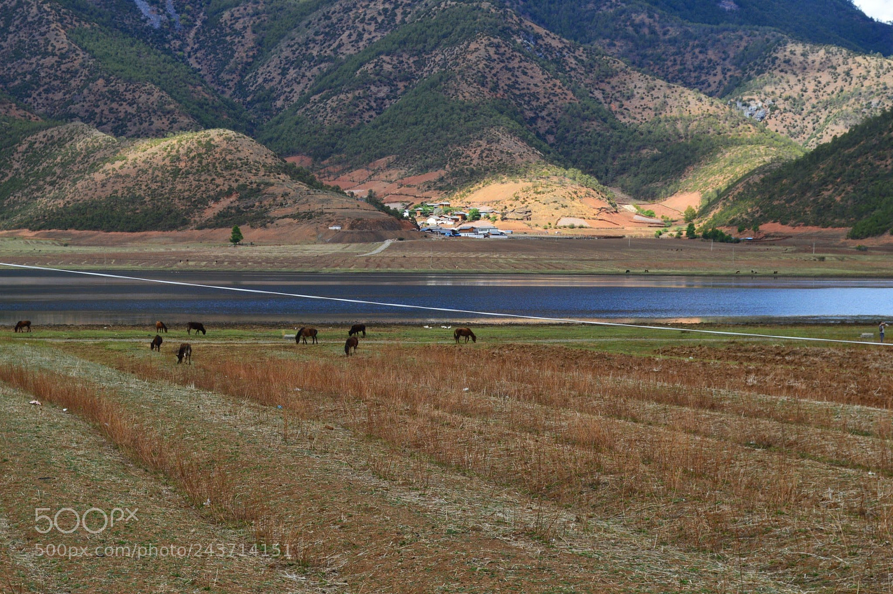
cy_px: 297
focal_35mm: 82
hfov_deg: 24.6
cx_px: 446
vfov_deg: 16.5
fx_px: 2045
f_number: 10
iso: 400
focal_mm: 55
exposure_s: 1/320
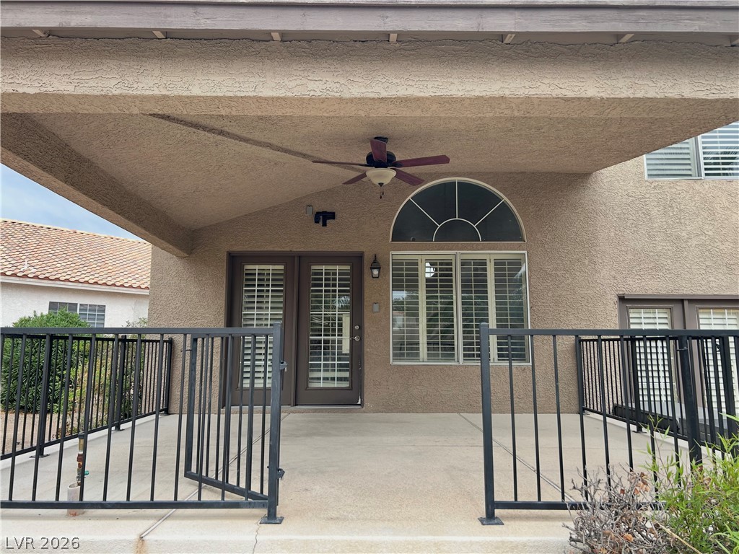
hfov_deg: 67.3
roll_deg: +0.3
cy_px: 277
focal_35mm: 26
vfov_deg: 53.1
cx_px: 370
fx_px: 555
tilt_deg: +8.5
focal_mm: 5.7
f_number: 1.5
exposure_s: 1/982
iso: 50
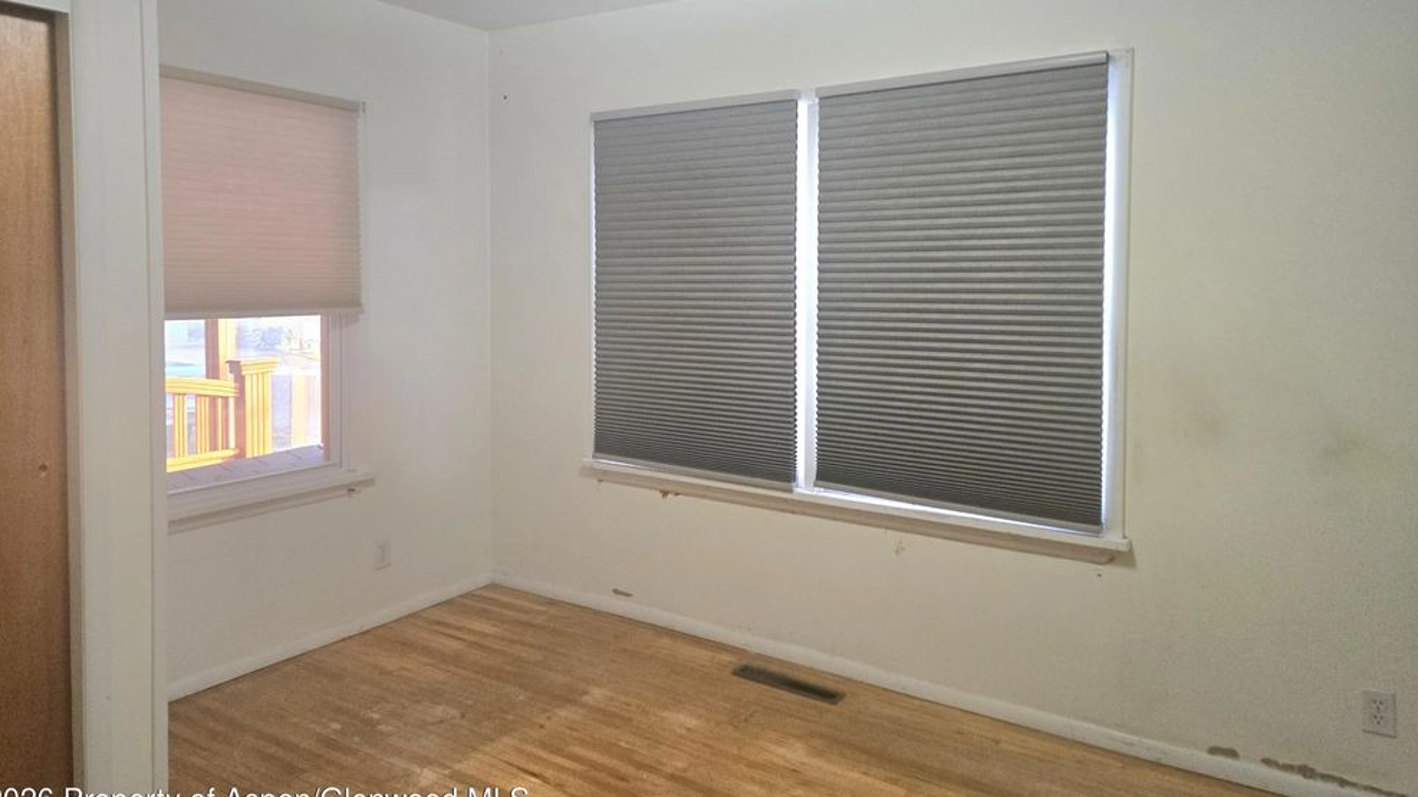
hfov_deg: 71.9
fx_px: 978
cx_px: 695
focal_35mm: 26
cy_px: 299
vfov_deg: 44.0
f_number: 1.8
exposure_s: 1/120
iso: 250
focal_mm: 5.4
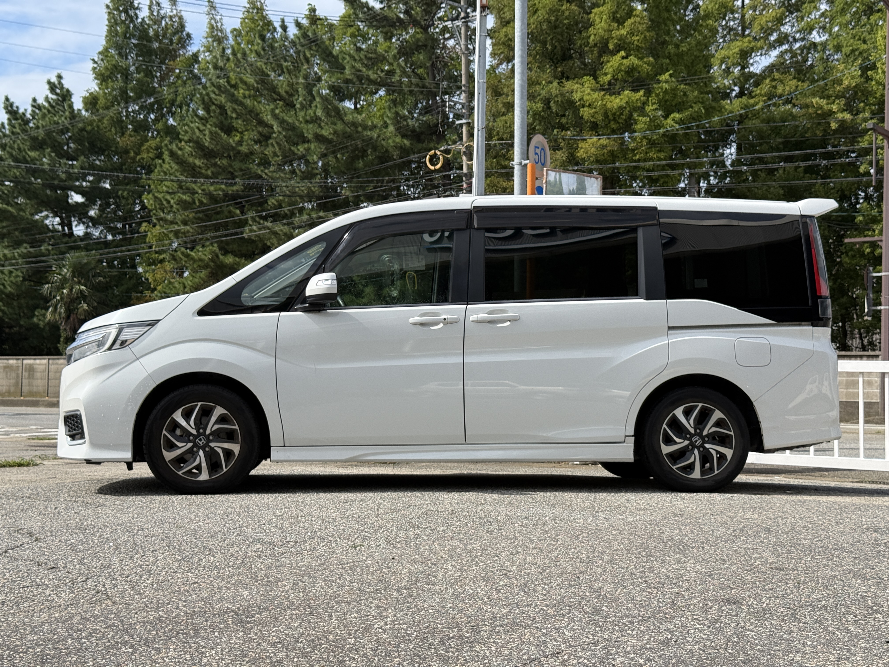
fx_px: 1233
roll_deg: -0.6
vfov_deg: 30.3
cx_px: 444
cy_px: 334
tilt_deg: +2.1
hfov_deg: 39.7
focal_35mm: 48
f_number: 1.78
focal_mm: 6.76
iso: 64
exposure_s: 1/3891
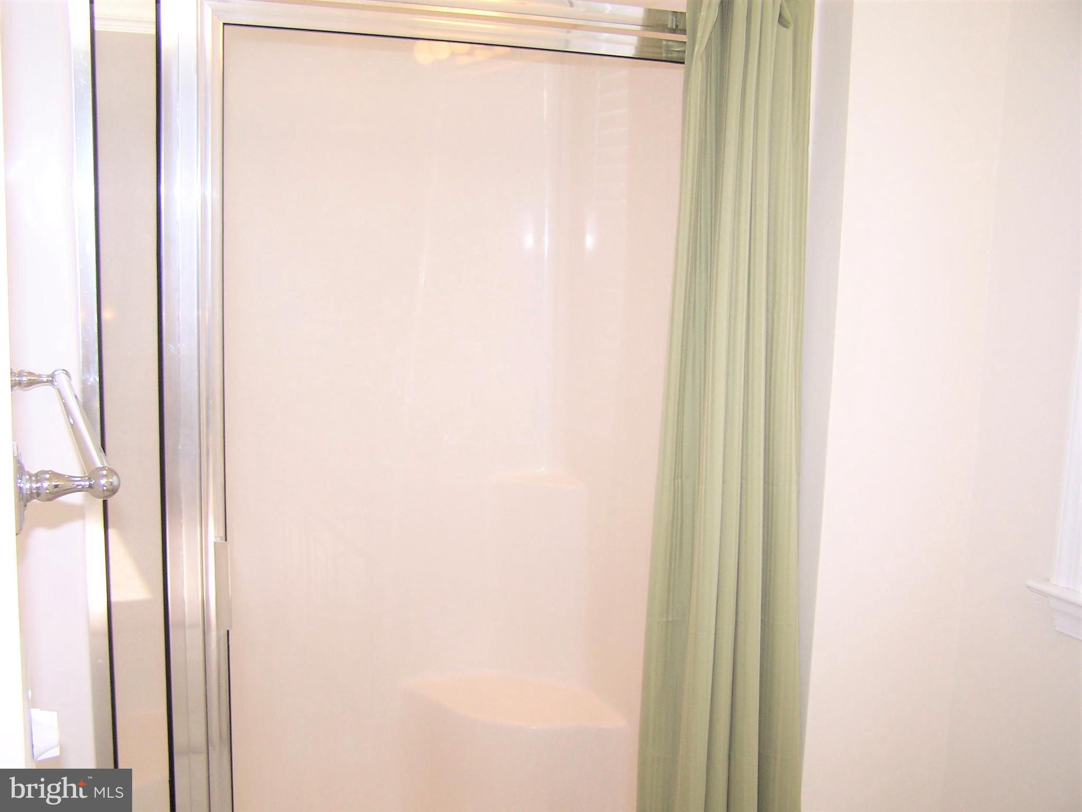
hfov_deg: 49.0
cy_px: 406
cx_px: 541
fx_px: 1188
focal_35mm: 38
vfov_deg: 37.7
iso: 80
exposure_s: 1/90
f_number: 2.8
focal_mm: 6.3
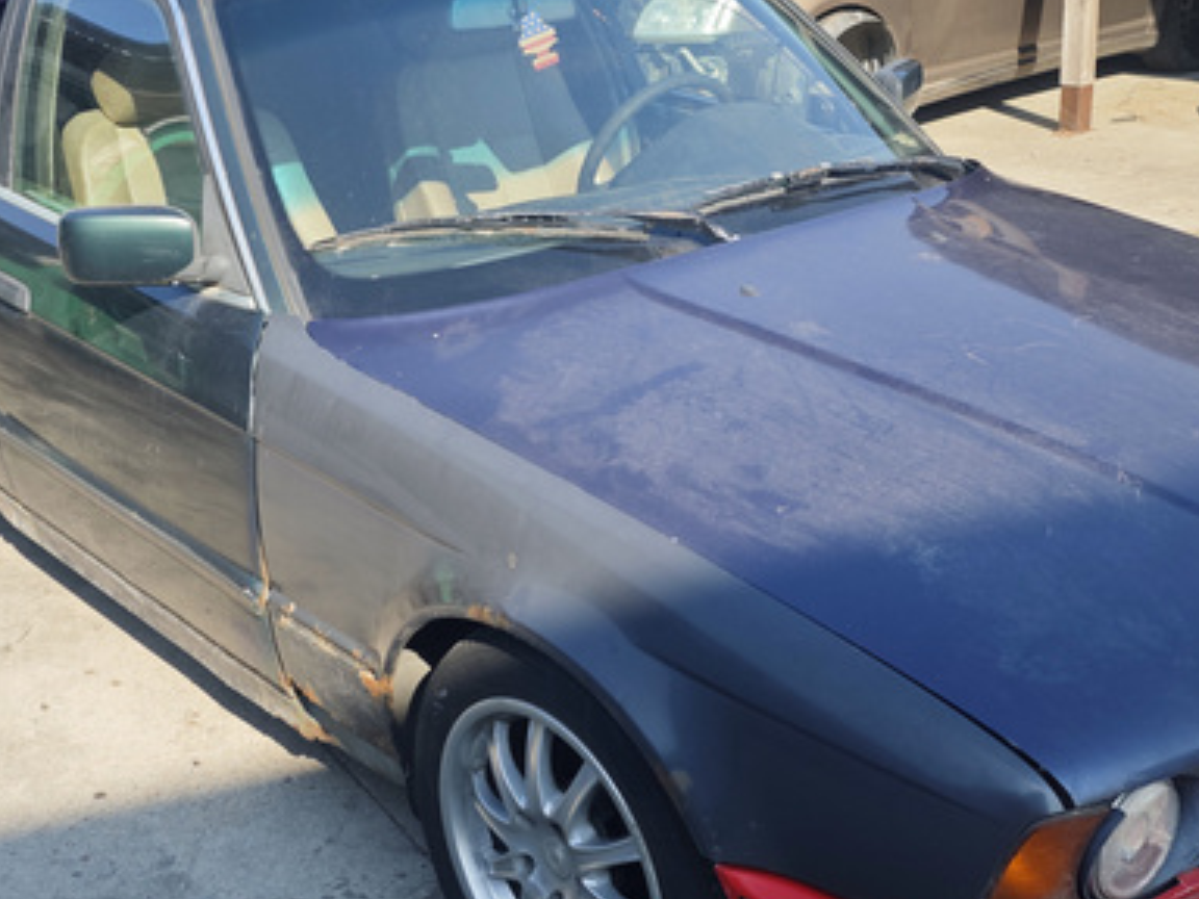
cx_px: 606
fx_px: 1732
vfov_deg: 29.1
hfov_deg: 38.2
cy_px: 450
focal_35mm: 50
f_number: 1.6
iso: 50
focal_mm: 6.55
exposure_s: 1/1027
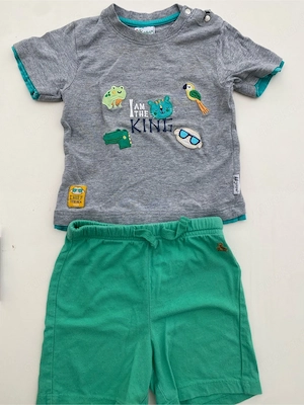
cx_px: 152
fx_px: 304
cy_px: 202
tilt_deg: -81.0
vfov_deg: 67.3
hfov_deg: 53.1
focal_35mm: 26
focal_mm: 4.25
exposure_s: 1/210
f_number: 1.8
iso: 32
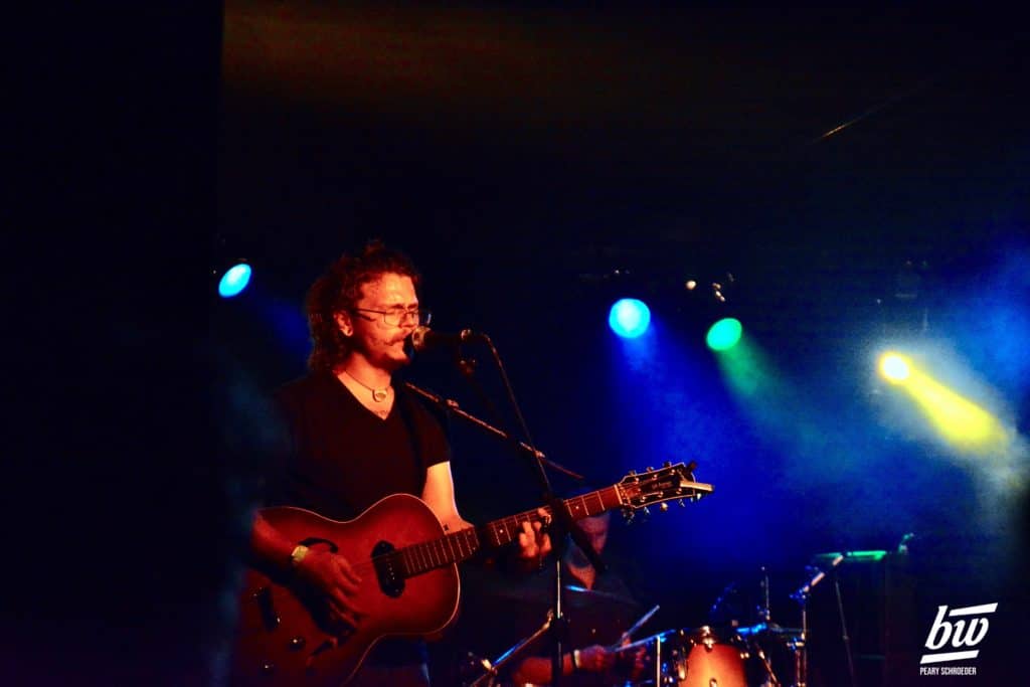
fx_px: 2146
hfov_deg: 27.0
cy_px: 344
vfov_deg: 18.2
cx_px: 515
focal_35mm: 75
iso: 6400
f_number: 2.8
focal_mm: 50
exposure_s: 1/125
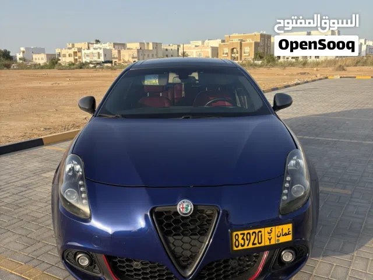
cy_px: 140
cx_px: 186
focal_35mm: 26
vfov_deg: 53.1
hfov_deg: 67.3
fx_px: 280
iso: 50
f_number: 1.6
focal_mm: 5.96
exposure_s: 1/1420
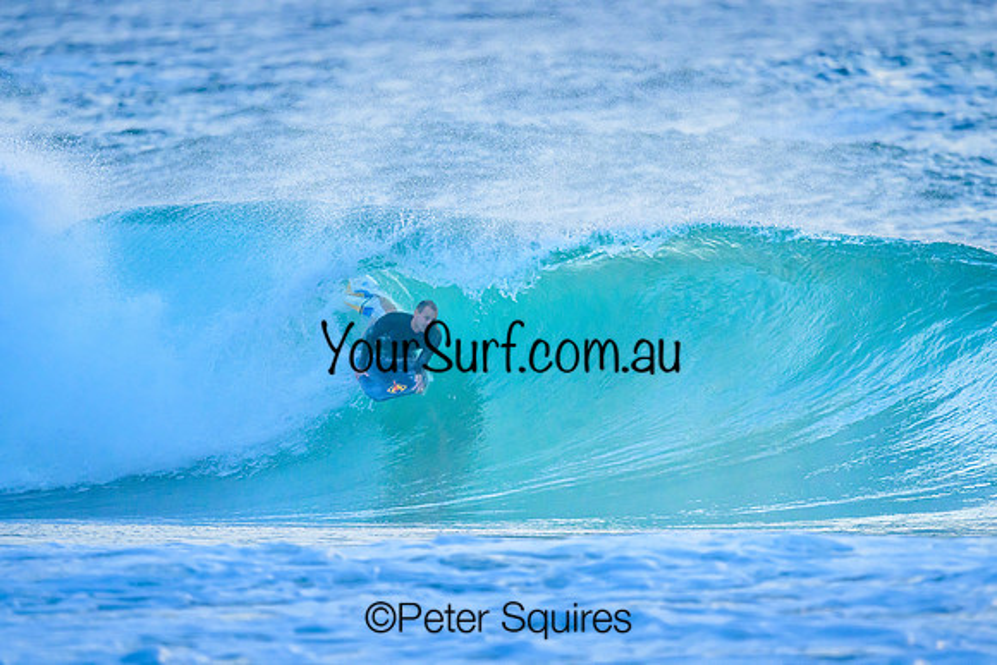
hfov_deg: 2.6
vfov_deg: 1.7
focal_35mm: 800
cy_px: 332
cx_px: 498
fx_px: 22160
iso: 3600
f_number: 6.3
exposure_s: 1/2500
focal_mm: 800
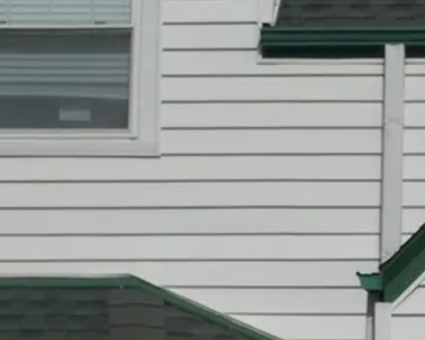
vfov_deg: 9.3
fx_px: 2088
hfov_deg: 11.1
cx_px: 655
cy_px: 337
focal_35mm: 166
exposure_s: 1/1000
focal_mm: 11
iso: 125
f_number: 6.3
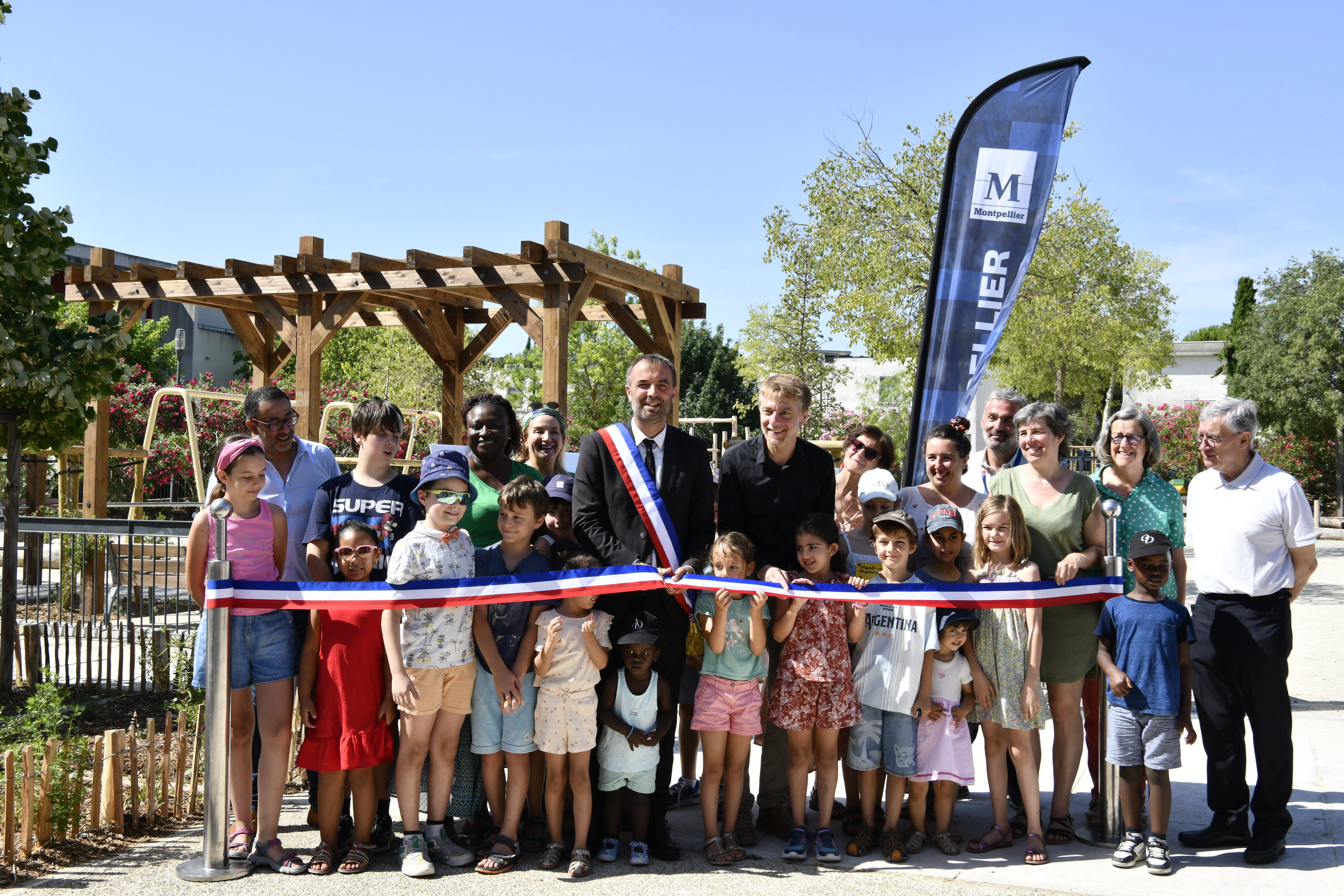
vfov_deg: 35.1
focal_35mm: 38
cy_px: 448
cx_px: 672
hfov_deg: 50.7
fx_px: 1419
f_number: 16
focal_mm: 38
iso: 400
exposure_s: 1/250
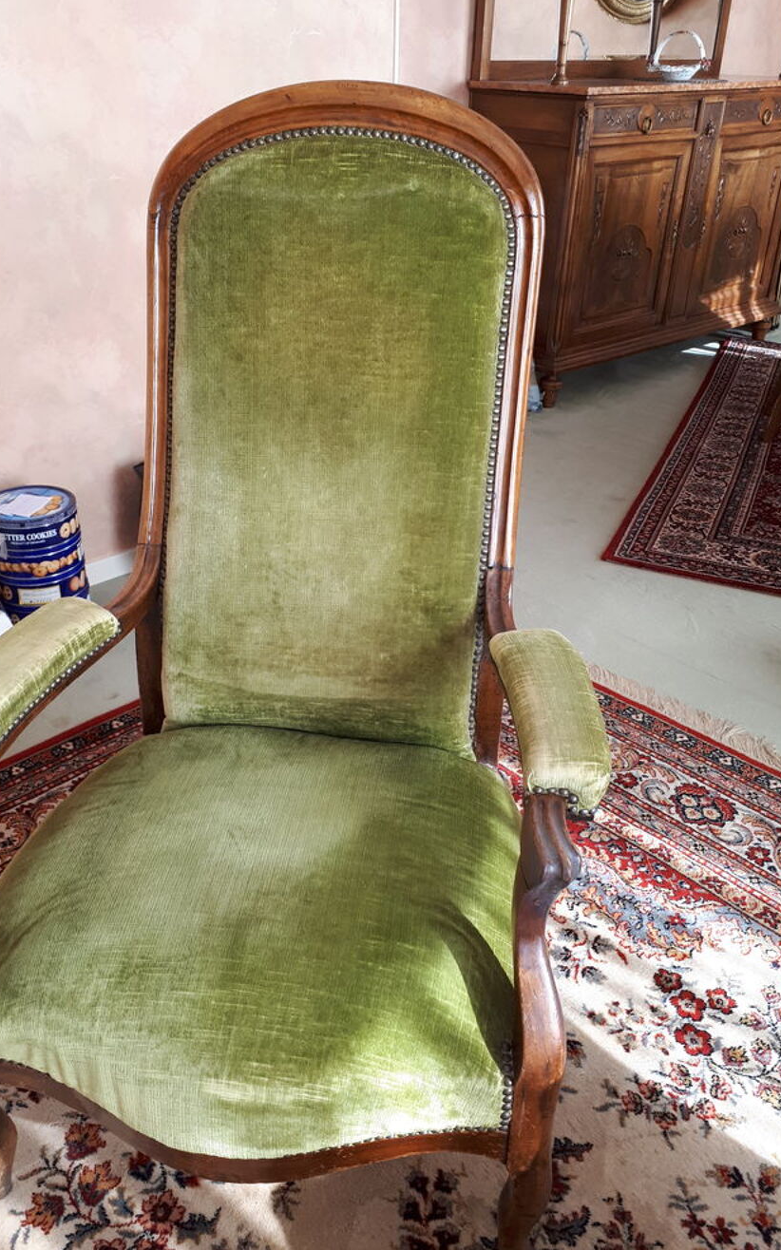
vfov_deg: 64.6
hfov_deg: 43.0
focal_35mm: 29
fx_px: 988
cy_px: 629
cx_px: 339
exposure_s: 1/100
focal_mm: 3.6
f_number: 1.9
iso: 64
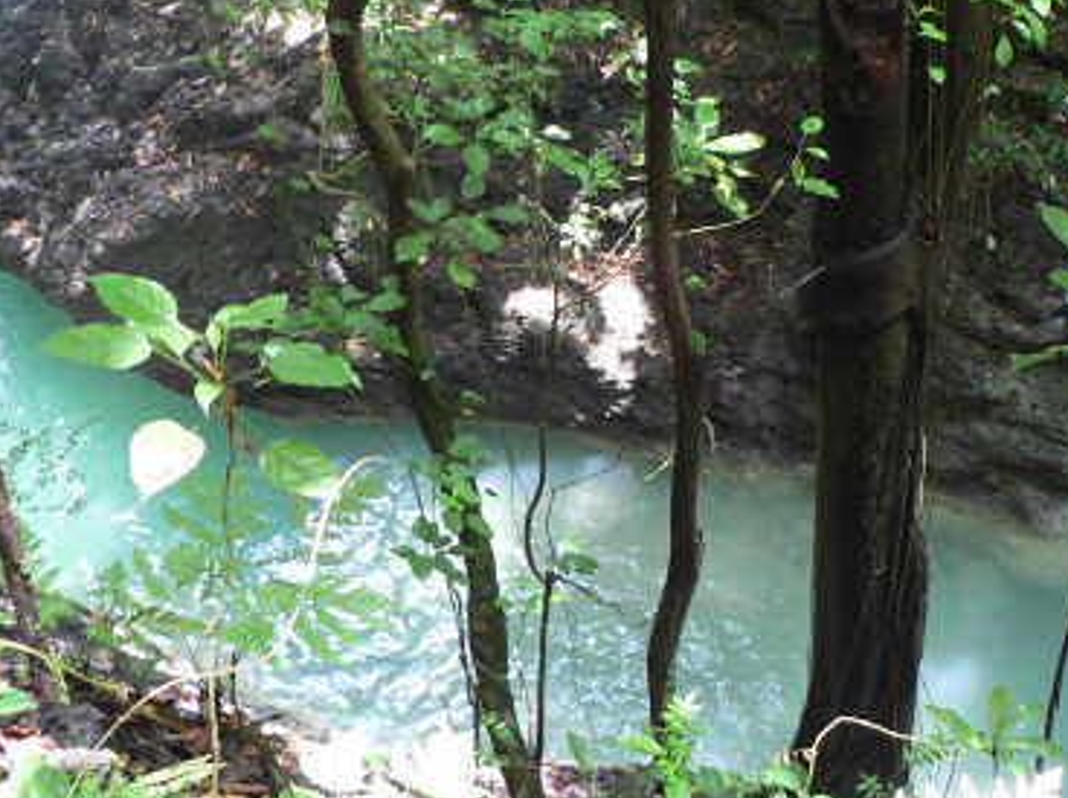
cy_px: 416
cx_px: 771
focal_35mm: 54
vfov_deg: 27.0
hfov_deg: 35.0
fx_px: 1664
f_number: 2.8
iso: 200
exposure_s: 1/15
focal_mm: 6
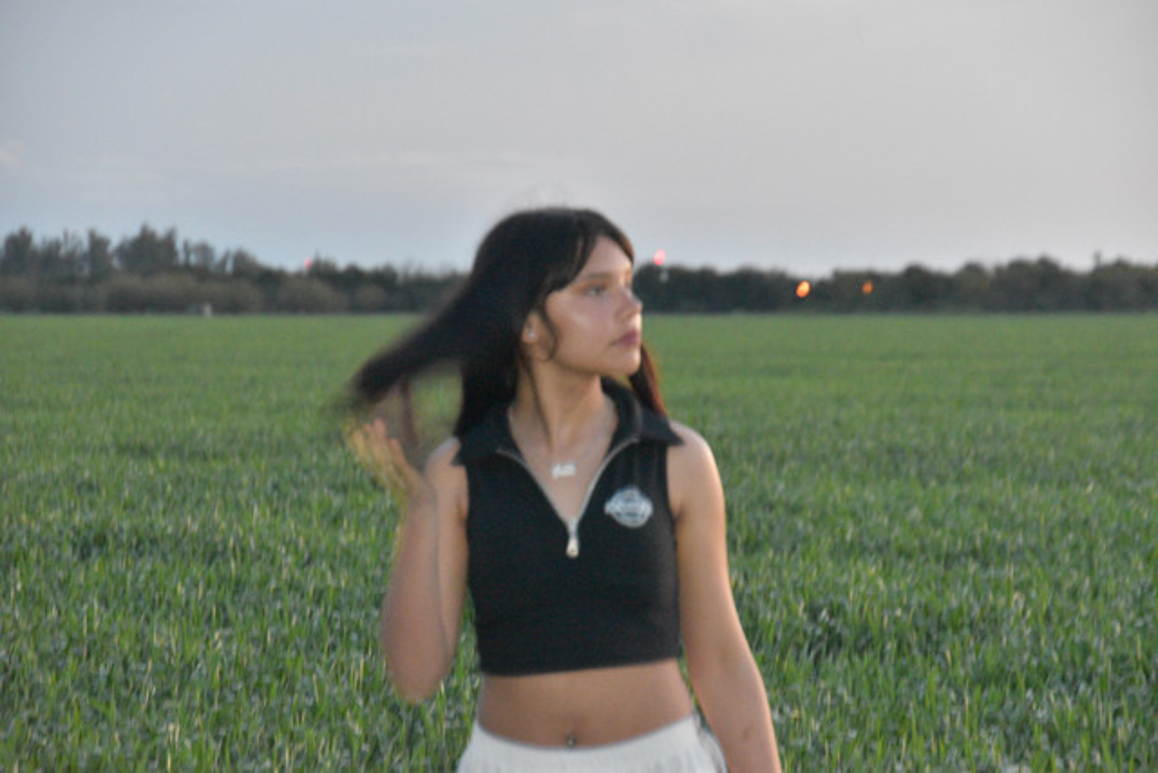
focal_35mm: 138
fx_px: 4440
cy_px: 386
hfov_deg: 14.9
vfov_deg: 9.9
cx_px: 579
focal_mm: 92
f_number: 5.6
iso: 3200
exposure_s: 1/15
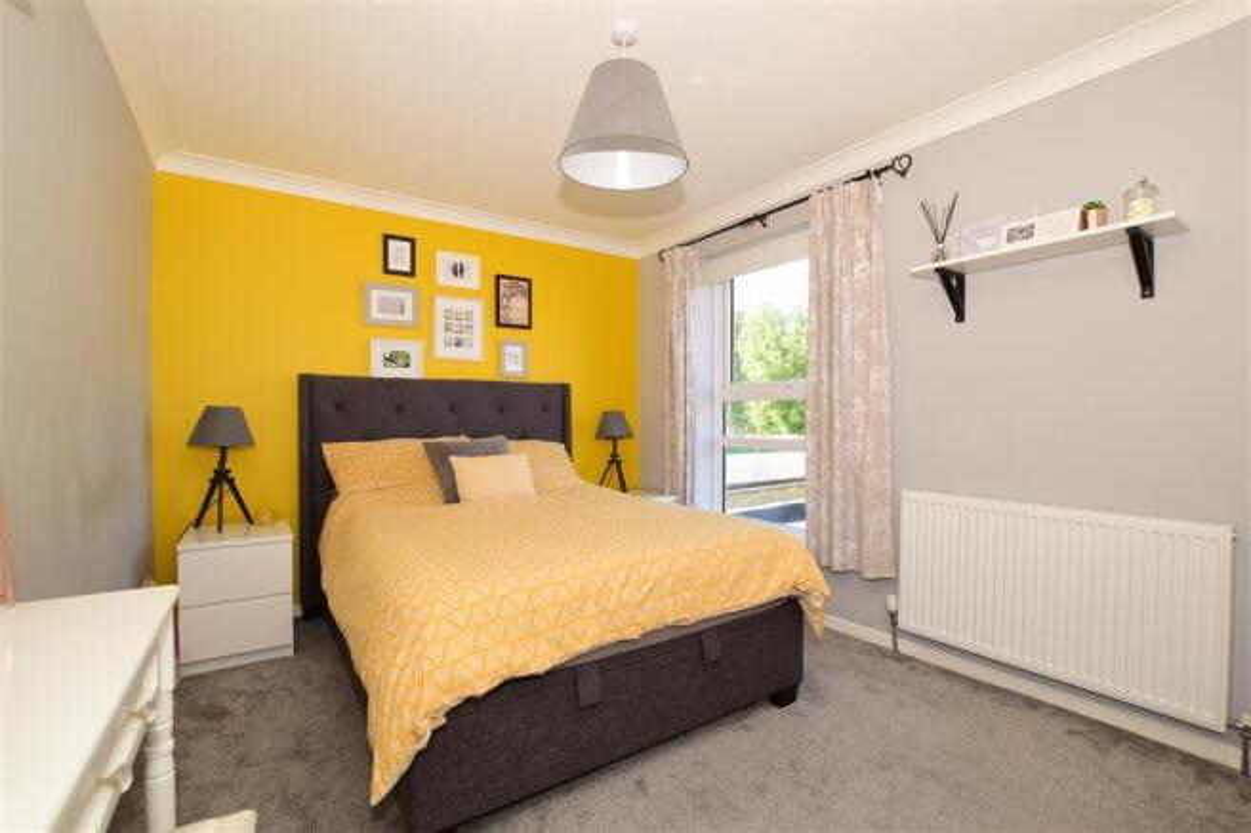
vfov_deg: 77.3
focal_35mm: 15
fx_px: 521
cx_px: 626
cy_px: 416
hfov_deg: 100.4
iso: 400
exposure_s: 1/60
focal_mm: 10
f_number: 7.1
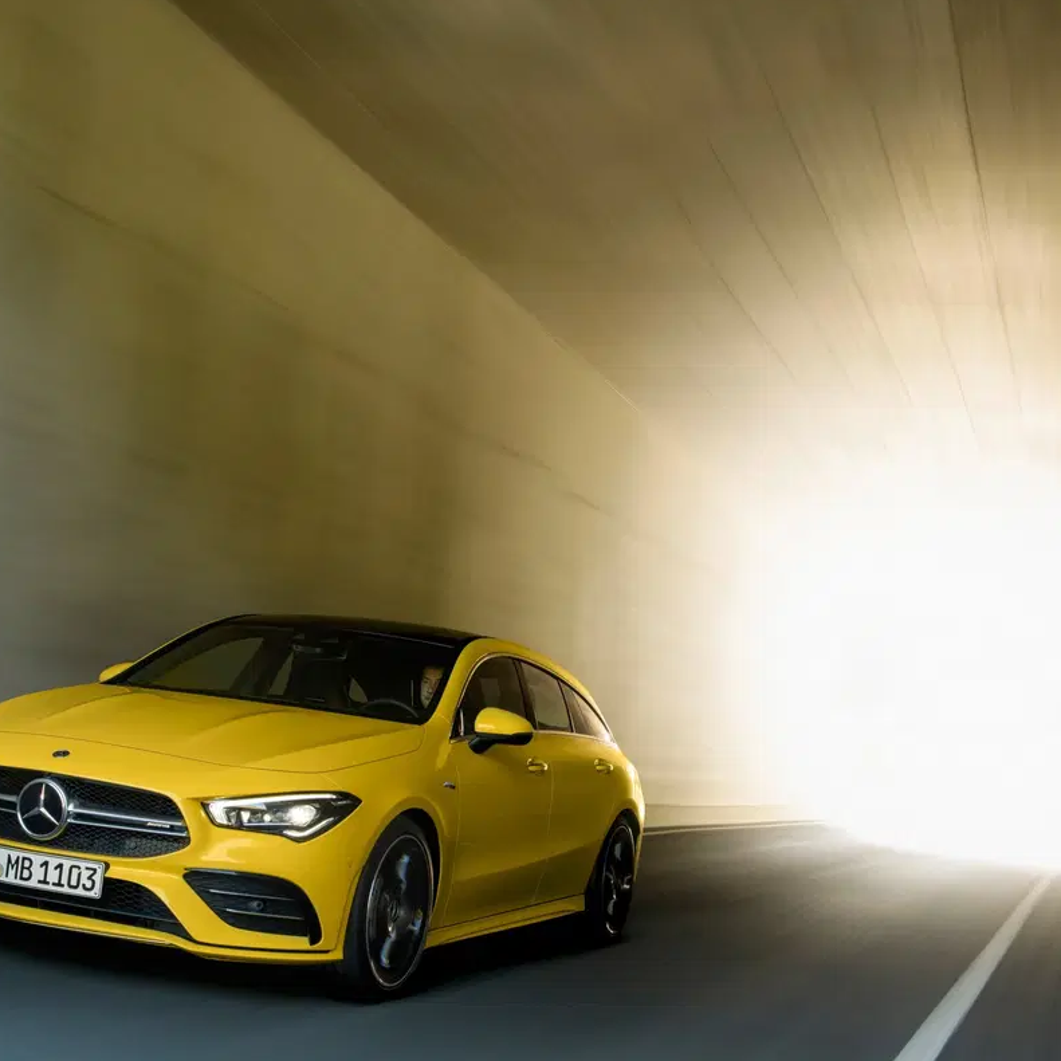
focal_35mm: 49
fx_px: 1699
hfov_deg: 34.5
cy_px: 530
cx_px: 412
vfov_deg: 34.7
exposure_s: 1/3
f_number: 16
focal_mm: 38
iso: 100
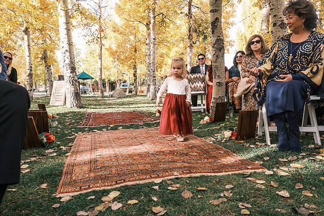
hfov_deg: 67.4
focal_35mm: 27
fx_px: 243
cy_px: 108
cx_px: 162
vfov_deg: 48.0
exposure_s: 1/125
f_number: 4.5
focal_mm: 18
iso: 160
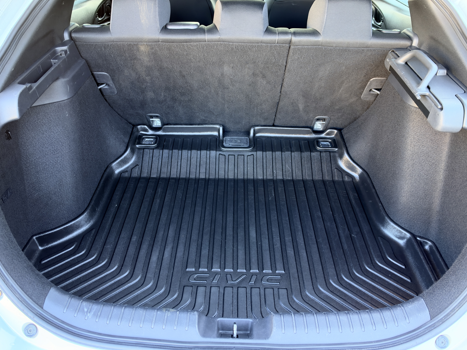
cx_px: 228
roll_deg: +1.4
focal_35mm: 25
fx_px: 337
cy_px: 178
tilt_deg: -39.9
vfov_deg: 54.9
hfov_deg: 69.4
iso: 400
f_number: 1.8
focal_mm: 6.93
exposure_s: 1/84
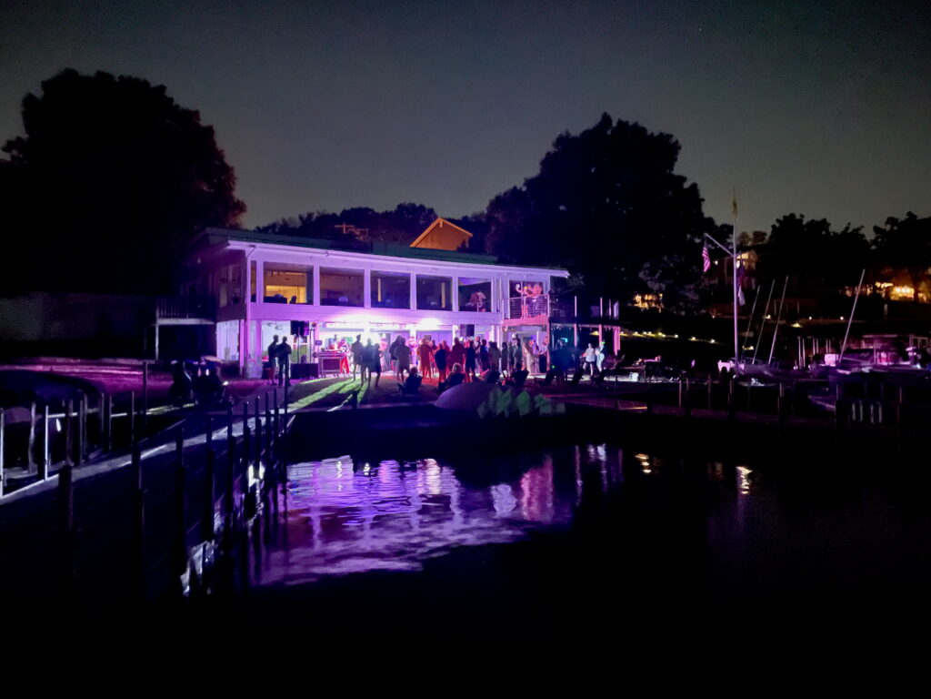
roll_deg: +1.5
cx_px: 466
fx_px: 699
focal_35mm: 26
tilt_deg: +0.8
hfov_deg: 67.3
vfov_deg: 53.1
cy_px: 350
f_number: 1.6
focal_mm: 4.2
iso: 3200
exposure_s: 1/4
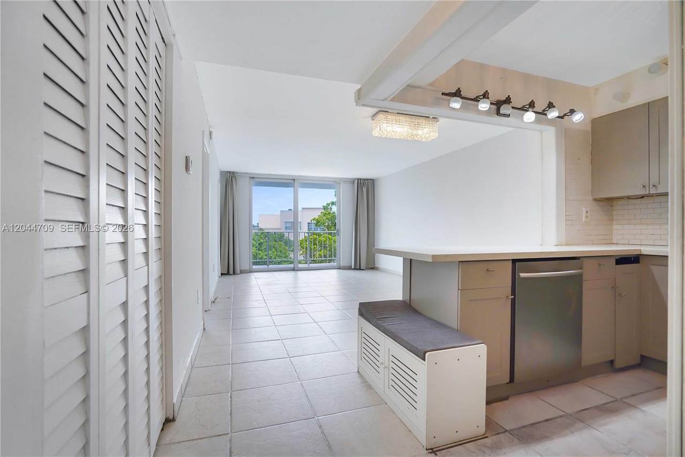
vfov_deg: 73.7
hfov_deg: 96.7
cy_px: 228
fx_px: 304
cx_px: 342
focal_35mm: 16
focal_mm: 16
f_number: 5
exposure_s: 1/200
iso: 640
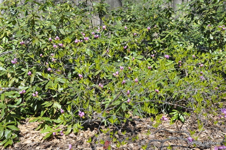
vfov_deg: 31.8
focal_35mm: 42
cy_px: 75
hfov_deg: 46.4
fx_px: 263
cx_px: 113
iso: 200
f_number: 8
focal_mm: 28
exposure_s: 1/250
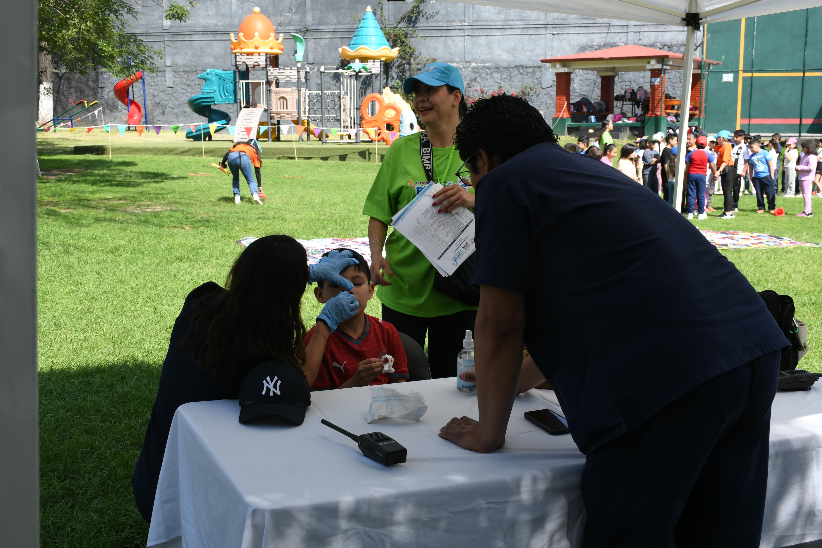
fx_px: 913
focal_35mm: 40
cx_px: 411
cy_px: 274
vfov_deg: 33.4
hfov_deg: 48.5
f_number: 9
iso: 100
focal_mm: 27
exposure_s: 1/100
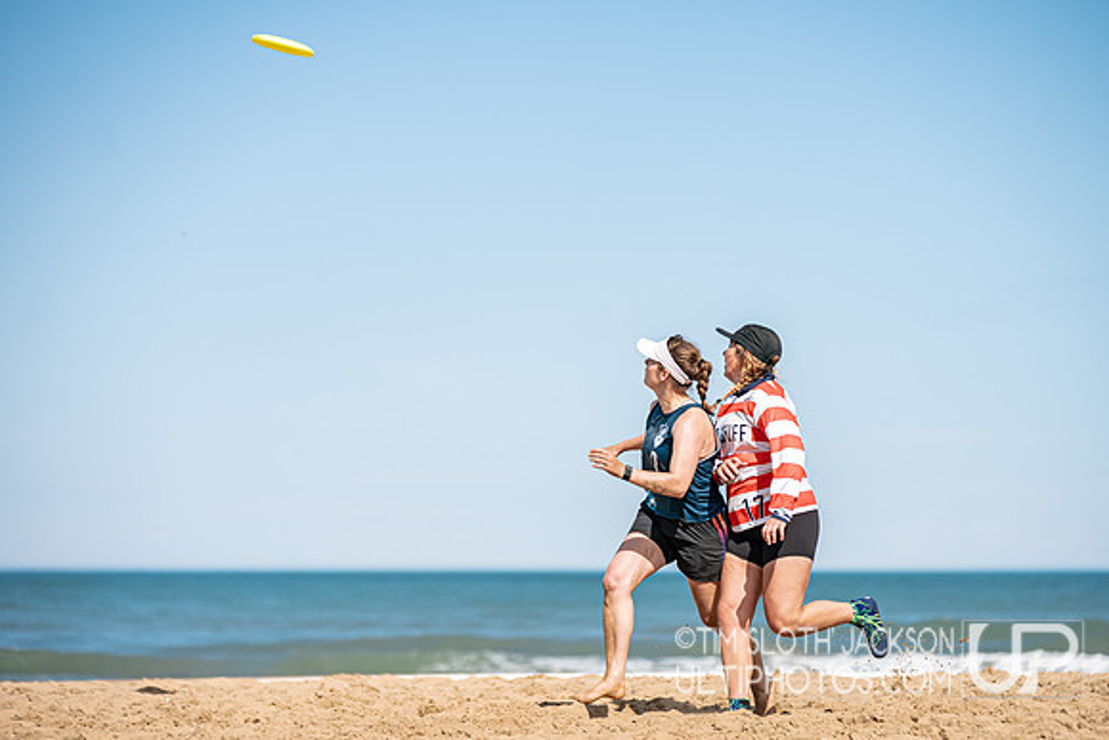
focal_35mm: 134
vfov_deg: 10.3
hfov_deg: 15.3
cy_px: 424
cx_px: 607
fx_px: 4124
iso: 160
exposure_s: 1/3200
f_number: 2.8
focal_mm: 114
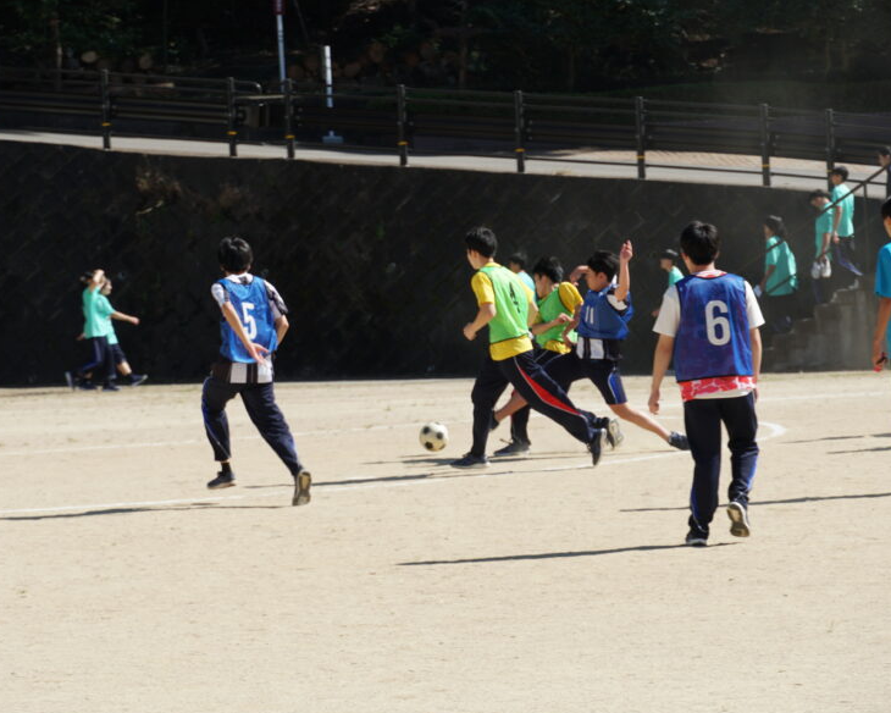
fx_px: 4524
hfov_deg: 11.2
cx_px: 405
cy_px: 358
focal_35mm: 172
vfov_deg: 9.0
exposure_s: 1/250
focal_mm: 101
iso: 100
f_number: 7.1
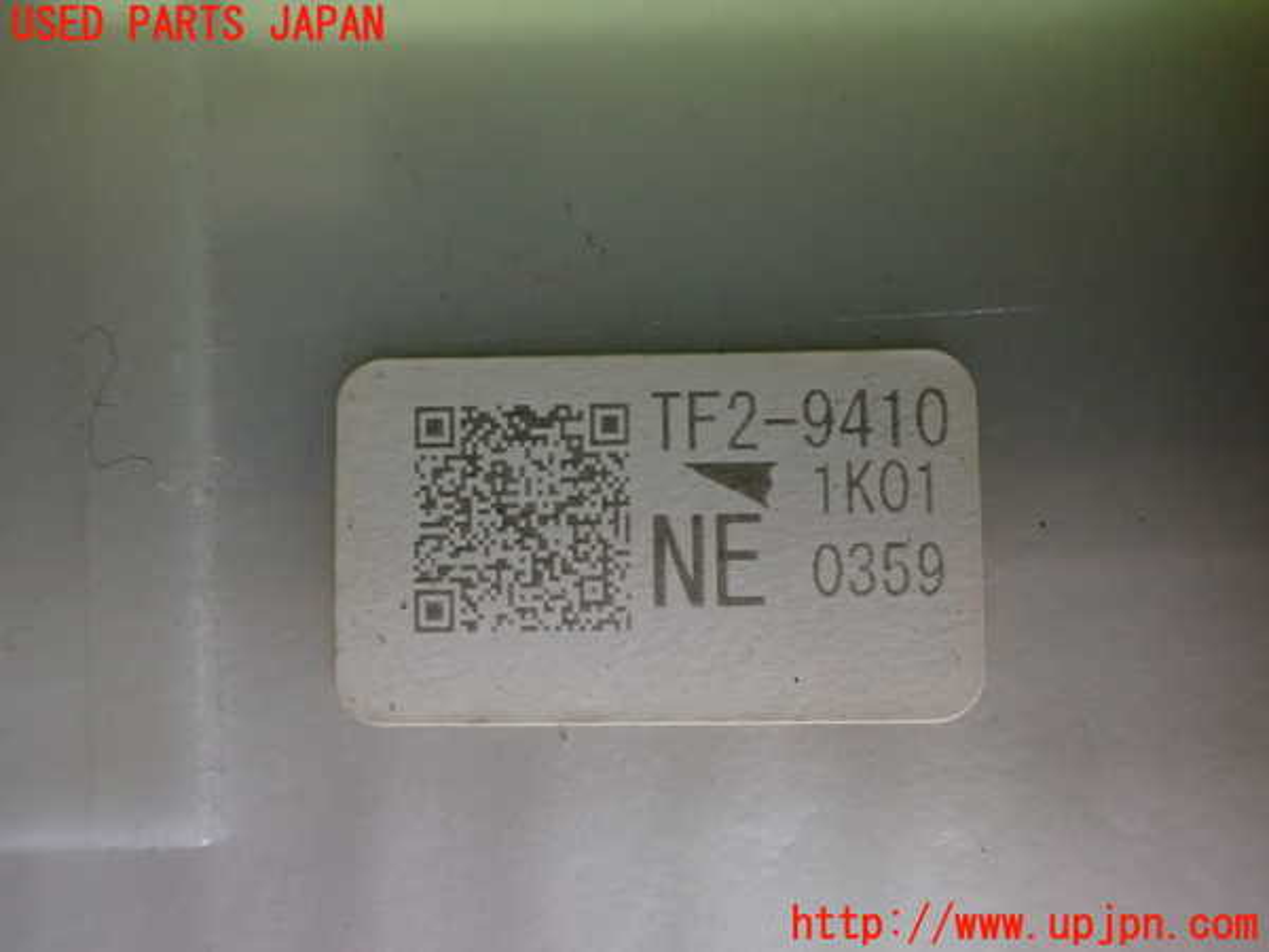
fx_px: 1100
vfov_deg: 46.8
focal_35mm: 30
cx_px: 634
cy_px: 476
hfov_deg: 60.0
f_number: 2.3
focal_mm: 5.4
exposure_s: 1/60
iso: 800
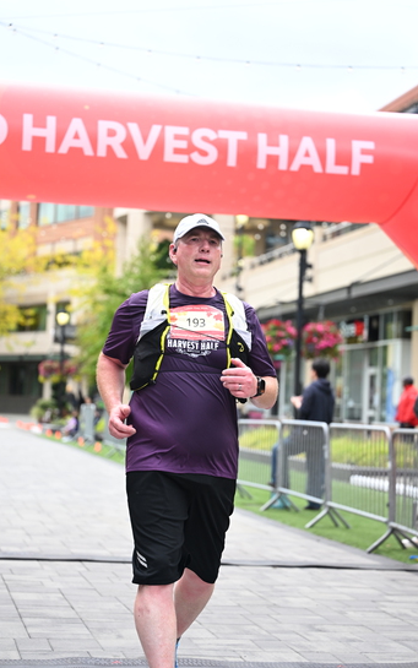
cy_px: 335
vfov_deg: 28.6
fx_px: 1311
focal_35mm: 72
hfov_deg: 18.1
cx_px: 214
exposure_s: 1/1600
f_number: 2.8
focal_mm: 70
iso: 640
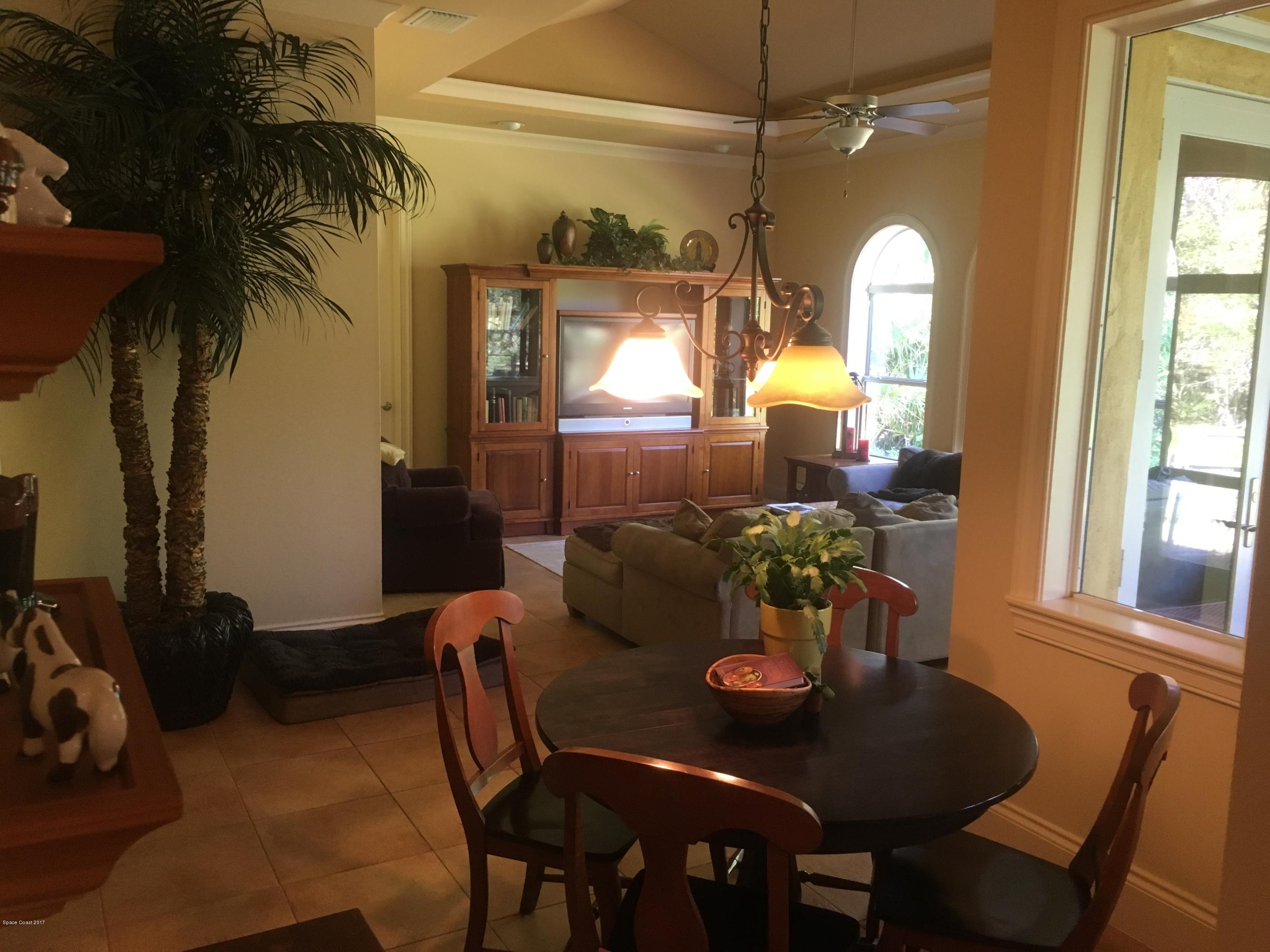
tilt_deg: -7.7
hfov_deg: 61.7
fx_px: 1064
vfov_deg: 48.2
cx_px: 635
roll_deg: -0.1
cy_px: 476
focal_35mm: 29
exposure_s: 1/30
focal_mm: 4.15
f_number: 2.2
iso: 125
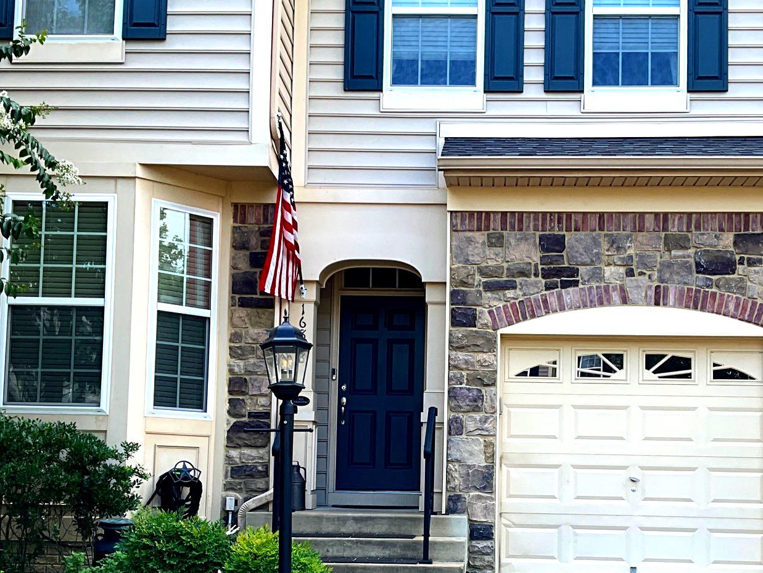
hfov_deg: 39.5
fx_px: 1058
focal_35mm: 48
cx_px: 461
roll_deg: -1.1
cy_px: 412
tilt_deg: +4.1
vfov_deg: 29.9
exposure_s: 1/327
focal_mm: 3
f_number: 1.8
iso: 25
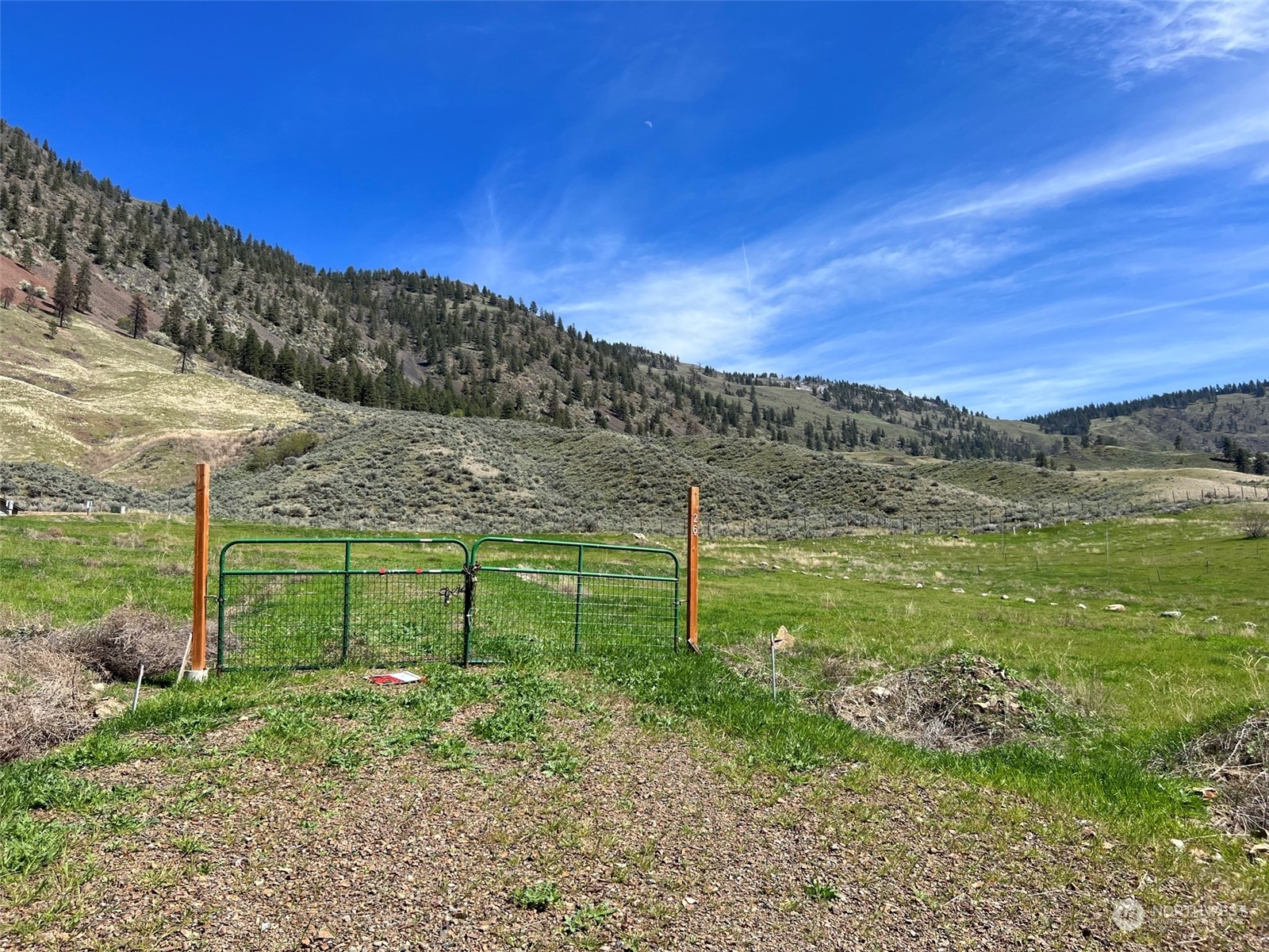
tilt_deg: +12.2
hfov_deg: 67.3
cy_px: 476
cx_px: 634
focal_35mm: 26
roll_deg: +1.6
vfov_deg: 53.1
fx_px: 953
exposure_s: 1/3571
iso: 50
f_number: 1.5
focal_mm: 5.7
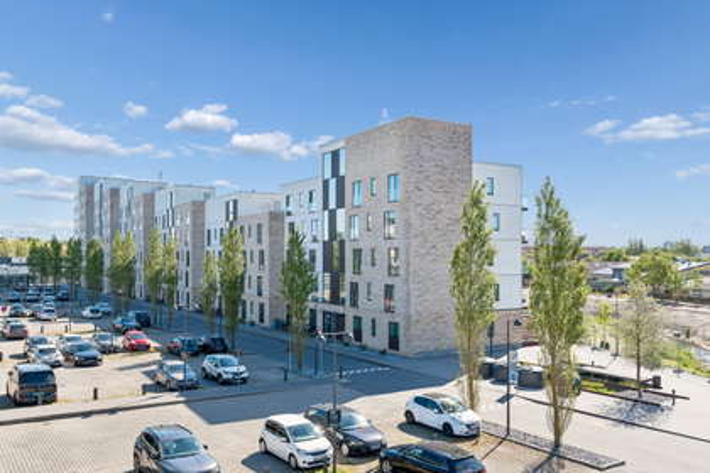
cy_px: 236
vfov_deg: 42.3
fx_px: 611
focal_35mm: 31
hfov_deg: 60.3
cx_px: 355
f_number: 5.6
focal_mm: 31
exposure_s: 1/800
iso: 400
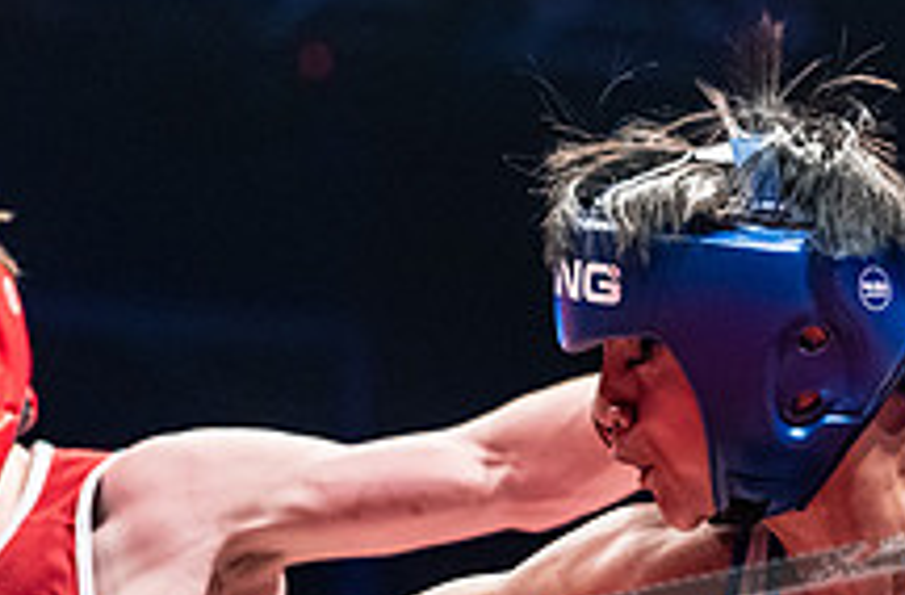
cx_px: 664
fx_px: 5331
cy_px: 756
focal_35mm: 213
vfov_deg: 6.3
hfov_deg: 9.7
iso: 3200
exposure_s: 1/1000
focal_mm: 65
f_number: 2.5
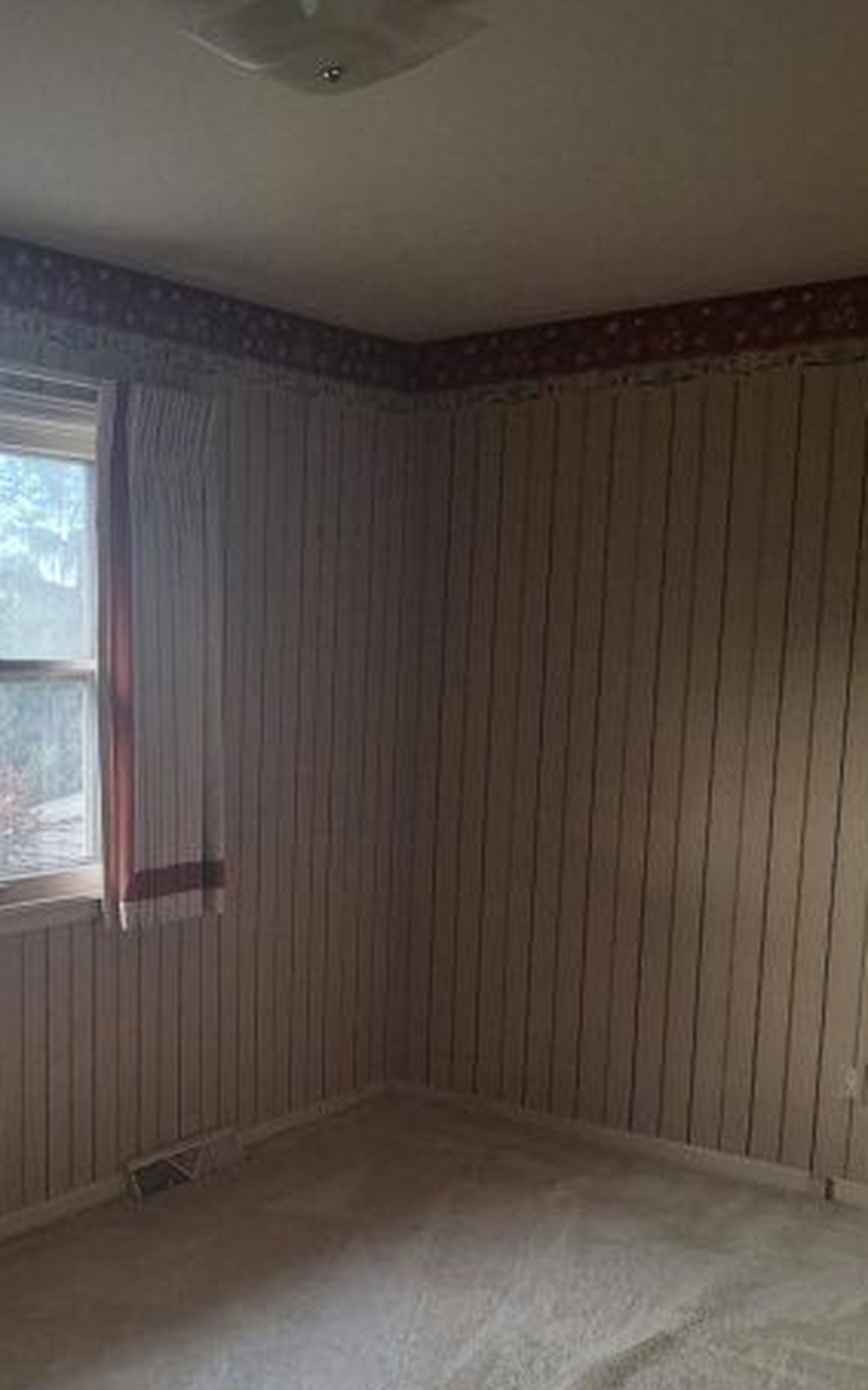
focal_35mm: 39
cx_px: 126
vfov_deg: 49.5
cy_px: 934
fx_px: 1477
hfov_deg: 31.6
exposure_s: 1/120
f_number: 1.8
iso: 160
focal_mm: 4.69
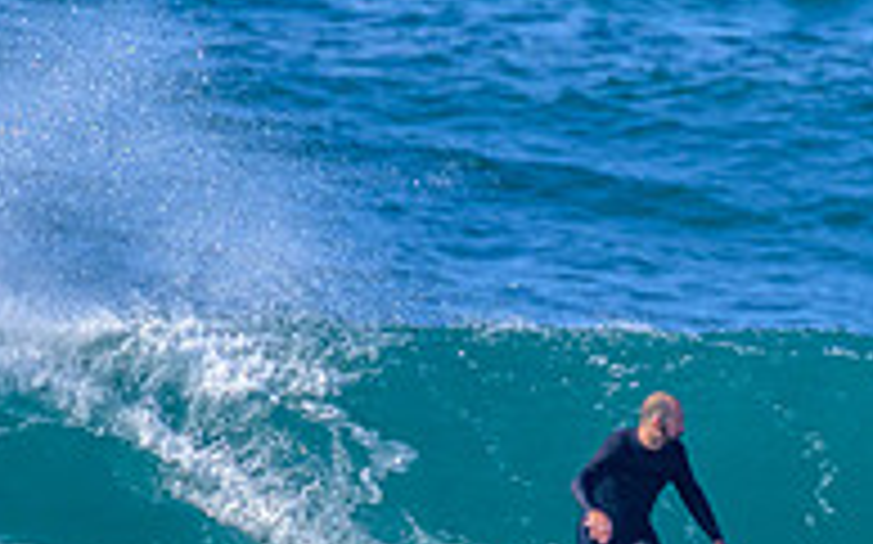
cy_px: 479
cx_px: 667
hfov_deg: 1.0
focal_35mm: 2114
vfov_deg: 0.6
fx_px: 50267
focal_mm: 560
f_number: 8
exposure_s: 1/2000
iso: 900
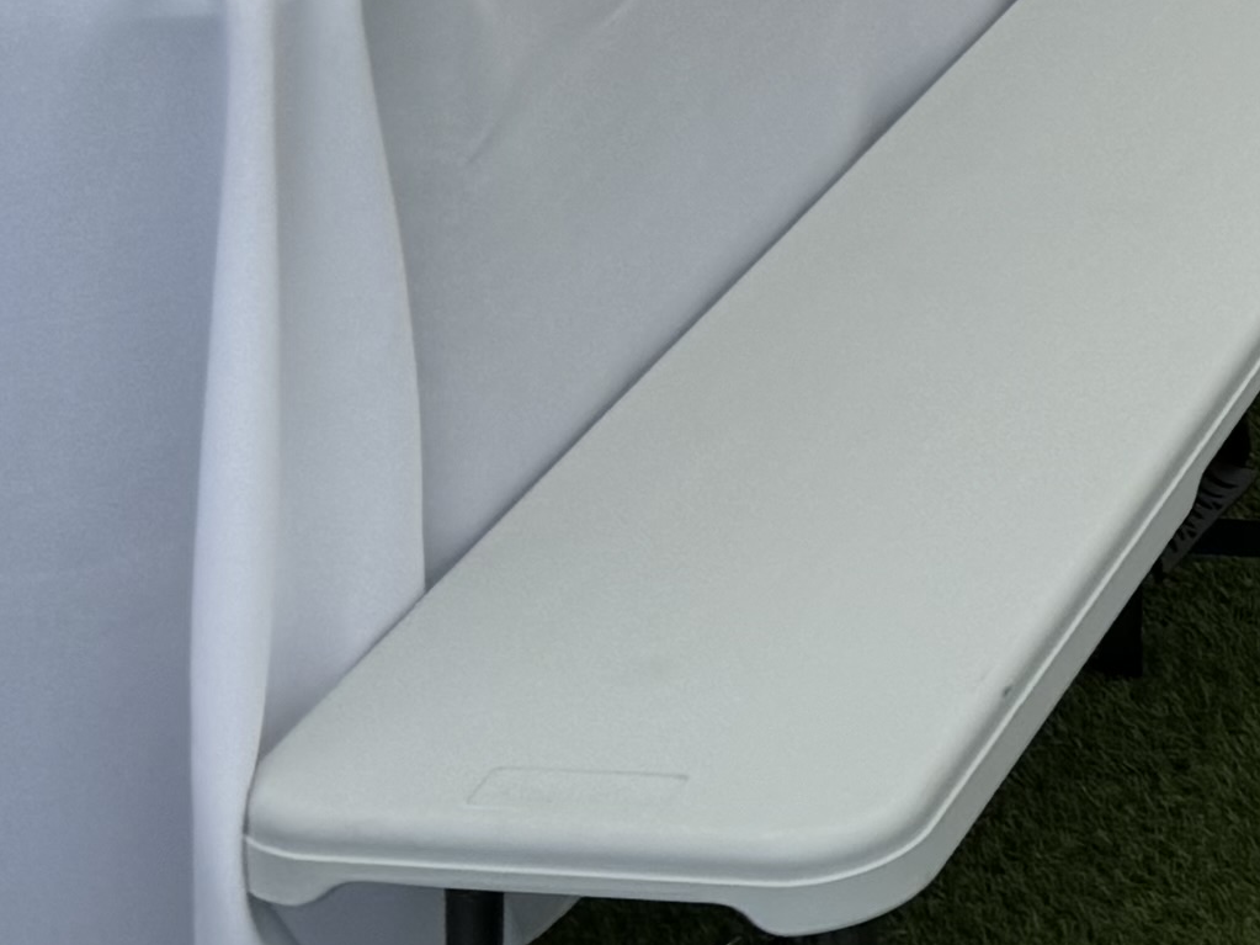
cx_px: 2631
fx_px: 4877
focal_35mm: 134
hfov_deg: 12.6
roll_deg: +1.5
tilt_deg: -8.7
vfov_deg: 10.0
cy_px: -1090
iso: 80
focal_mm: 6.76
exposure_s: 1/3597
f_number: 1.78
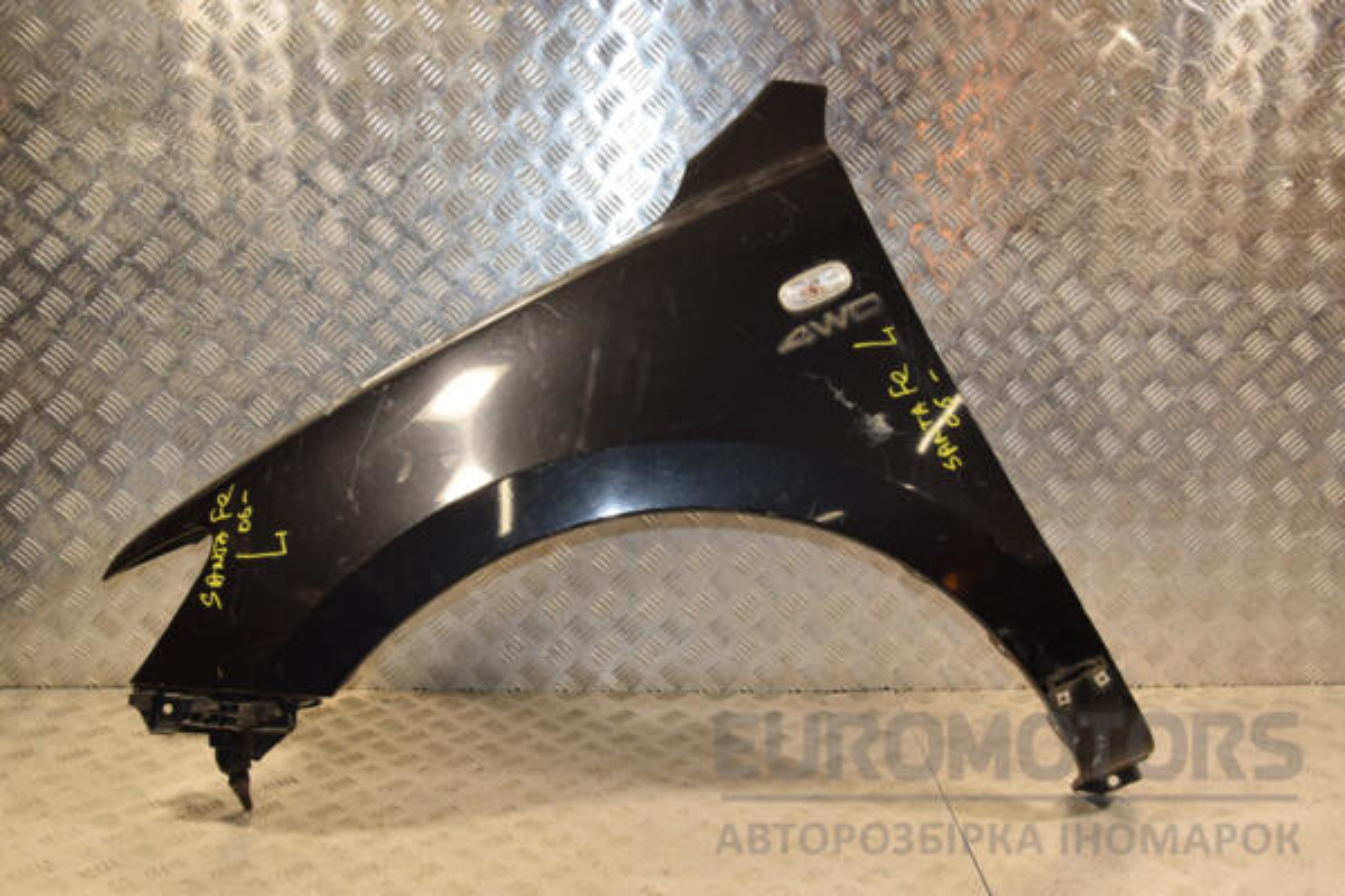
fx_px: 1345
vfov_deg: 36.9
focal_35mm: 36
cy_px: 448
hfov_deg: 53.1
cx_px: 672
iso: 800
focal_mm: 24
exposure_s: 1/200
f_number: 8
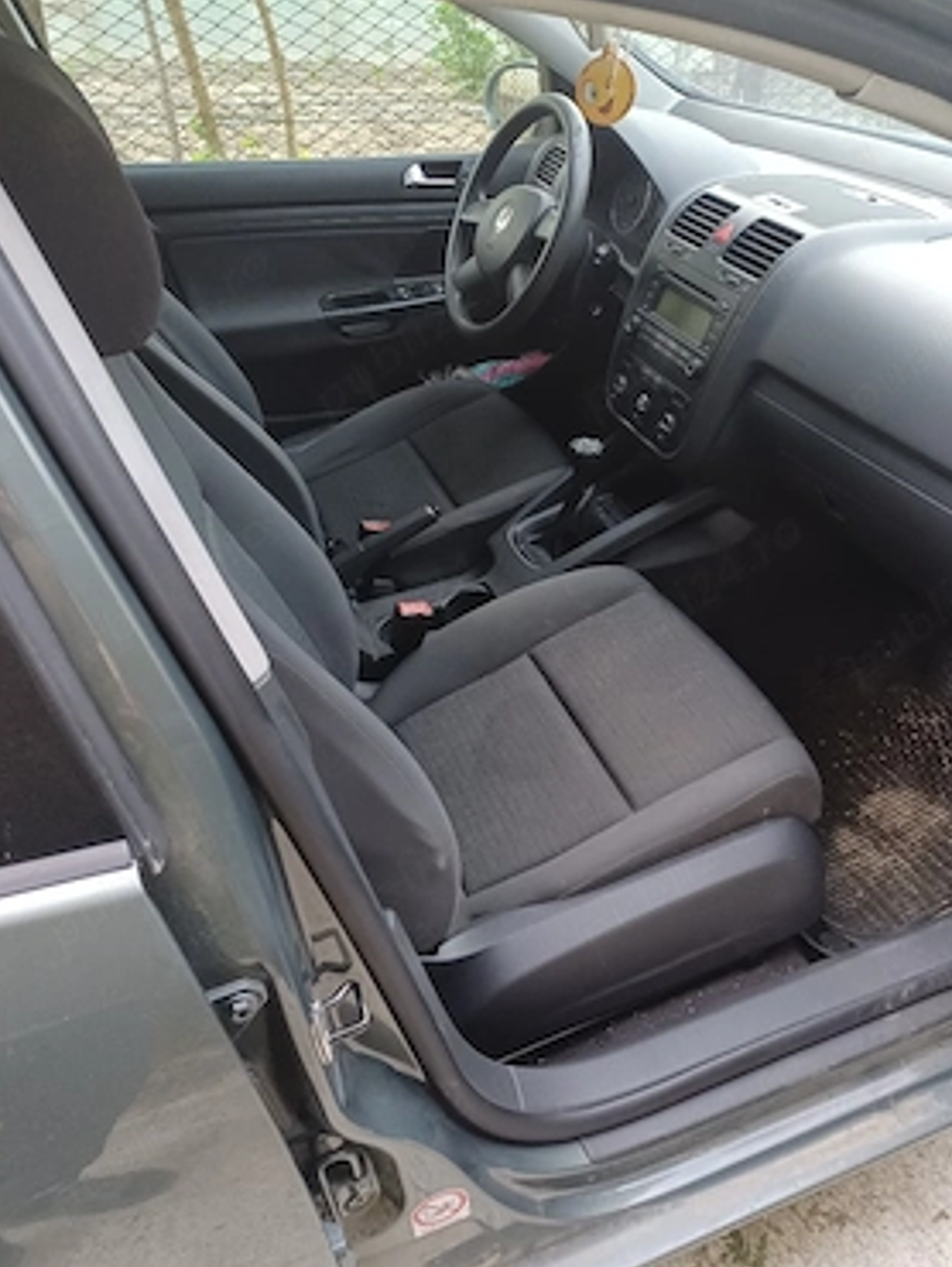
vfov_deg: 65.3
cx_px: 493
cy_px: 640
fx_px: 989
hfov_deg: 51.4
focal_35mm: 27
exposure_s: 1/30
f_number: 1.8
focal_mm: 4.6
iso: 400
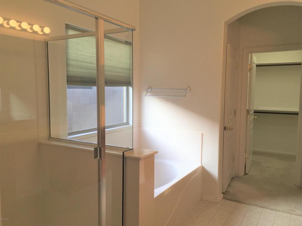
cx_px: 151
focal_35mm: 29
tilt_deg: -4.9
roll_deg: +0.2
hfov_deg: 61.7
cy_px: 113
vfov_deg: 48.2
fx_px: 253
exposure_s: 1/120
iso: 25
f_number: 2.2
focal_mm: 4.15
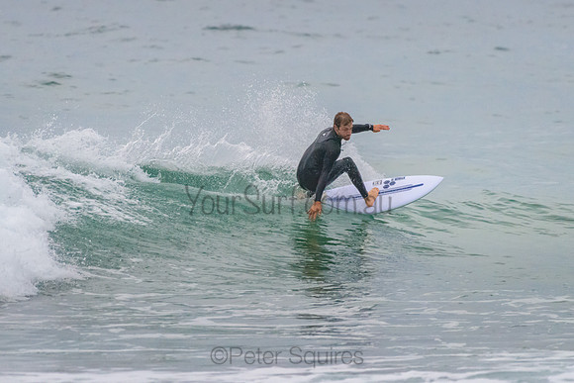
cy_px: 151
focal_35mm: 613
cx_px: 314
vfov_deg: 2.2
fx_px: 9778
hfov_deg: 3.4
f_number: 5.6
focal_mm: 500
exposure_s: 1/1250
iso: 2800
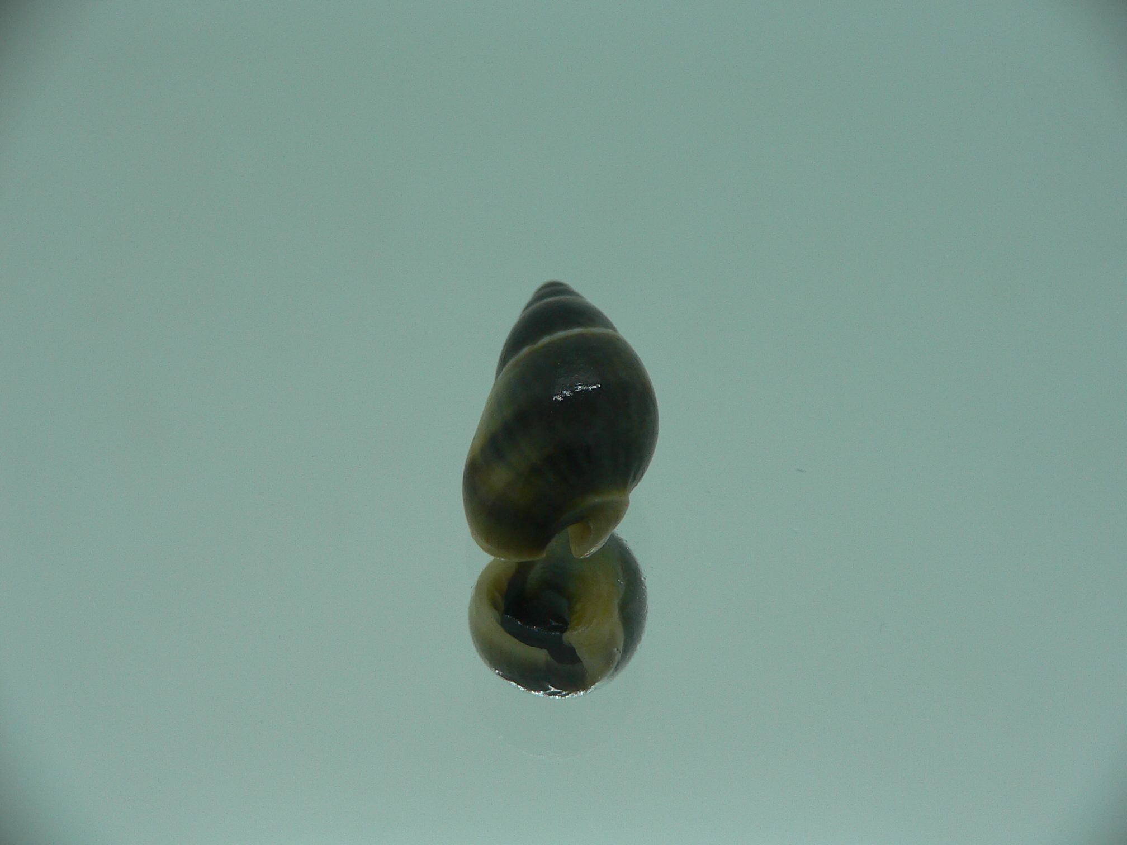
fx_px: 1140
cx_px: 564
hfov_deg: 52.6
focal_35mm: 35
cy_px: 422
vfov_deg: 40.7
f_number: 2.8
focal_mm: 4.6
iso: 80
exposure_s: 1/80
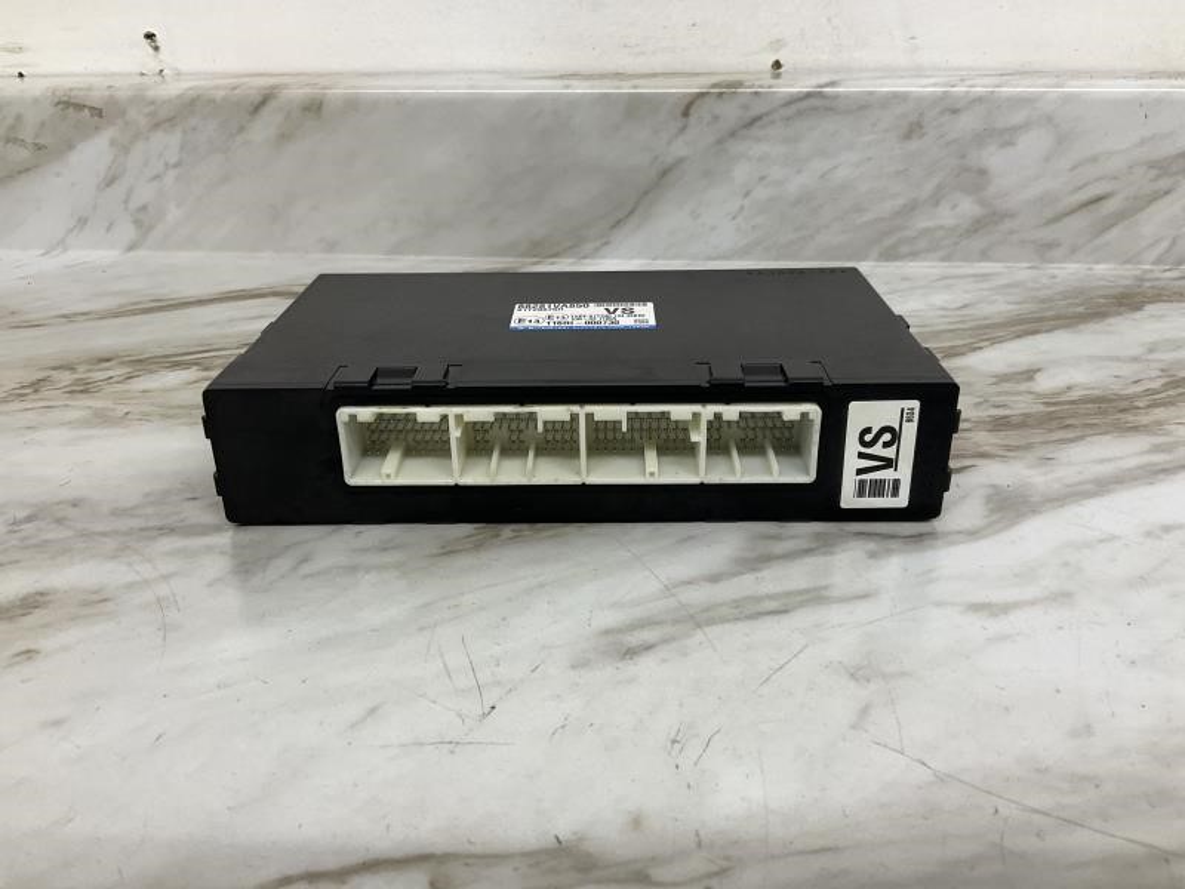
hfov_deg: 61.7
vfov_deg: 48.2
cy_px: 444
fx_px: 993
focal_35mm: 29
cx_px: 592
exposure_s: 1/120
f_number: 1.8
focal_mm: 3
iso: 64
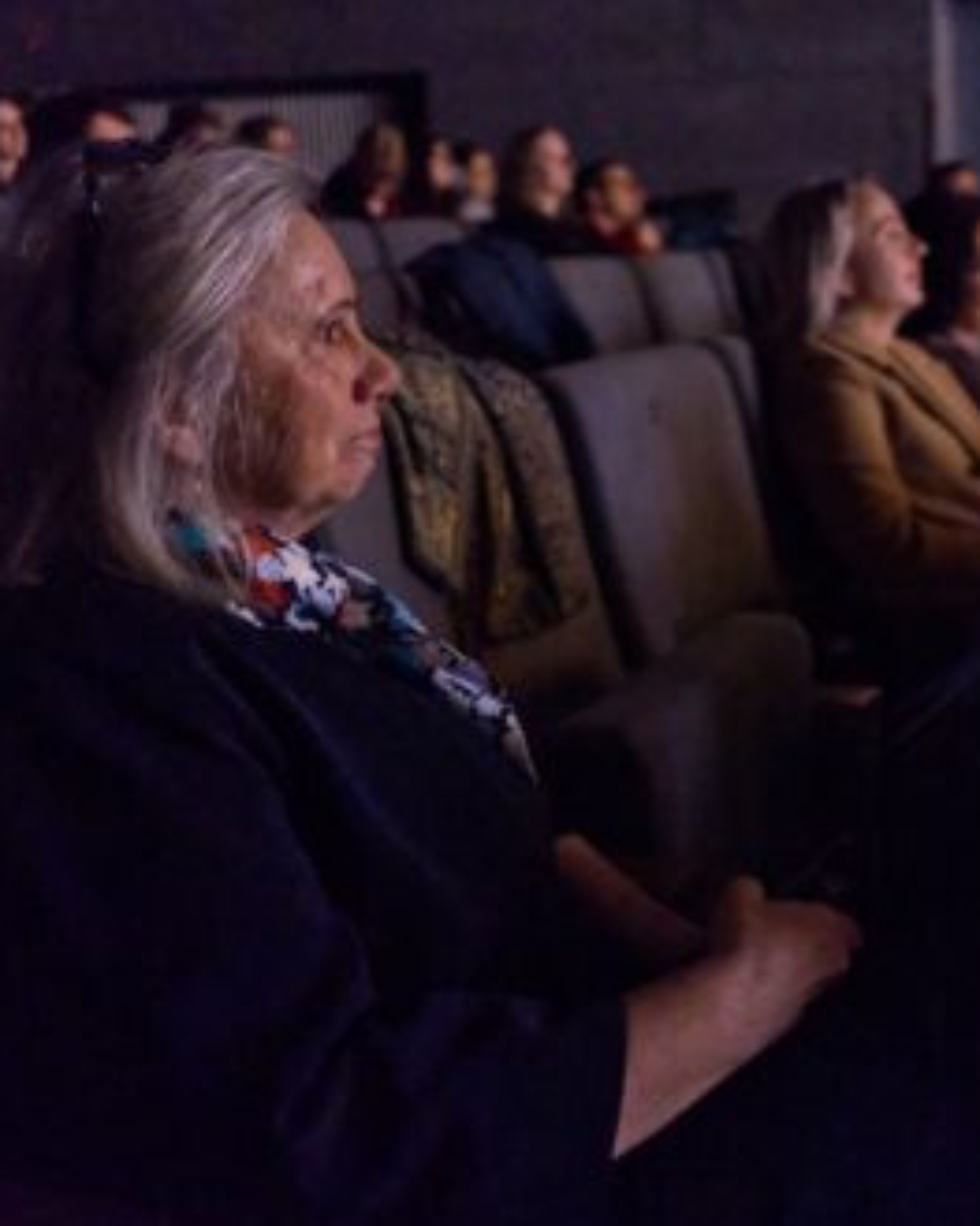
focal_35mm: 50
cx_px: 715
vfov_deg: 37.3
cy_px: 615
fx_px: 1814
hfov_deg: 29.8
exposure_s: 1/27
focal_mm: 23
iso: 12800
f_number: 2
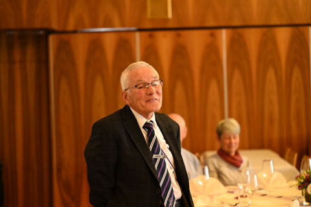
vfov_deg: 13.0
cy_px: 104
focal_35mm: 105
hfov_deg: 19.5
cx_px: 156
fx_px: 907
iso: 5000
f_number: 2.8
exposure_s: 1/400
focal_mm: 105
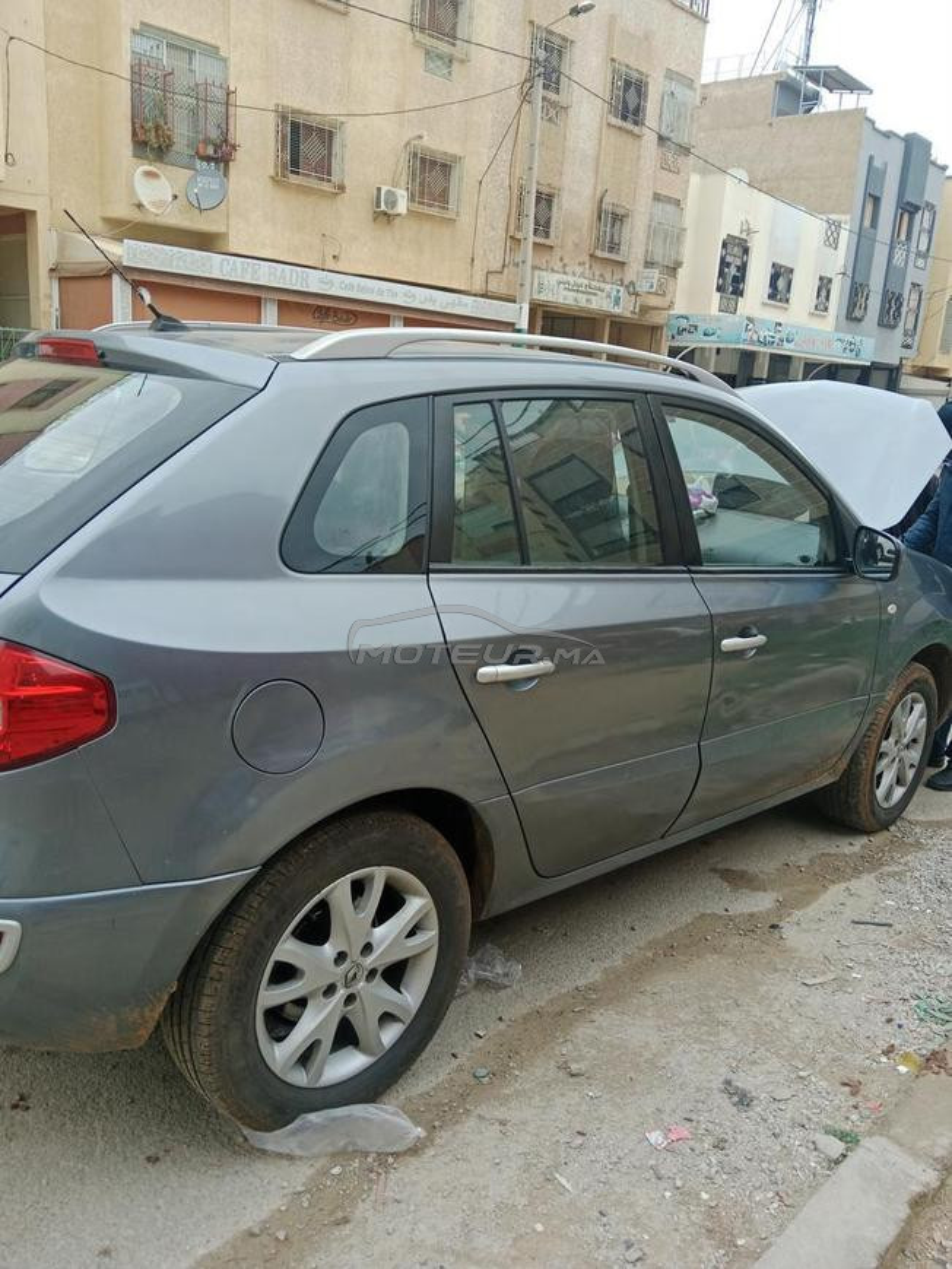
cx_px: 476
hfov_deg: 53.1
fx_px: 953
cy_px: 634
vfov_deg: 67.3
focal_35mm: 26
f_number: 1.8
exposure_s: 1/100
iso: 141
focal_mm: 4.05
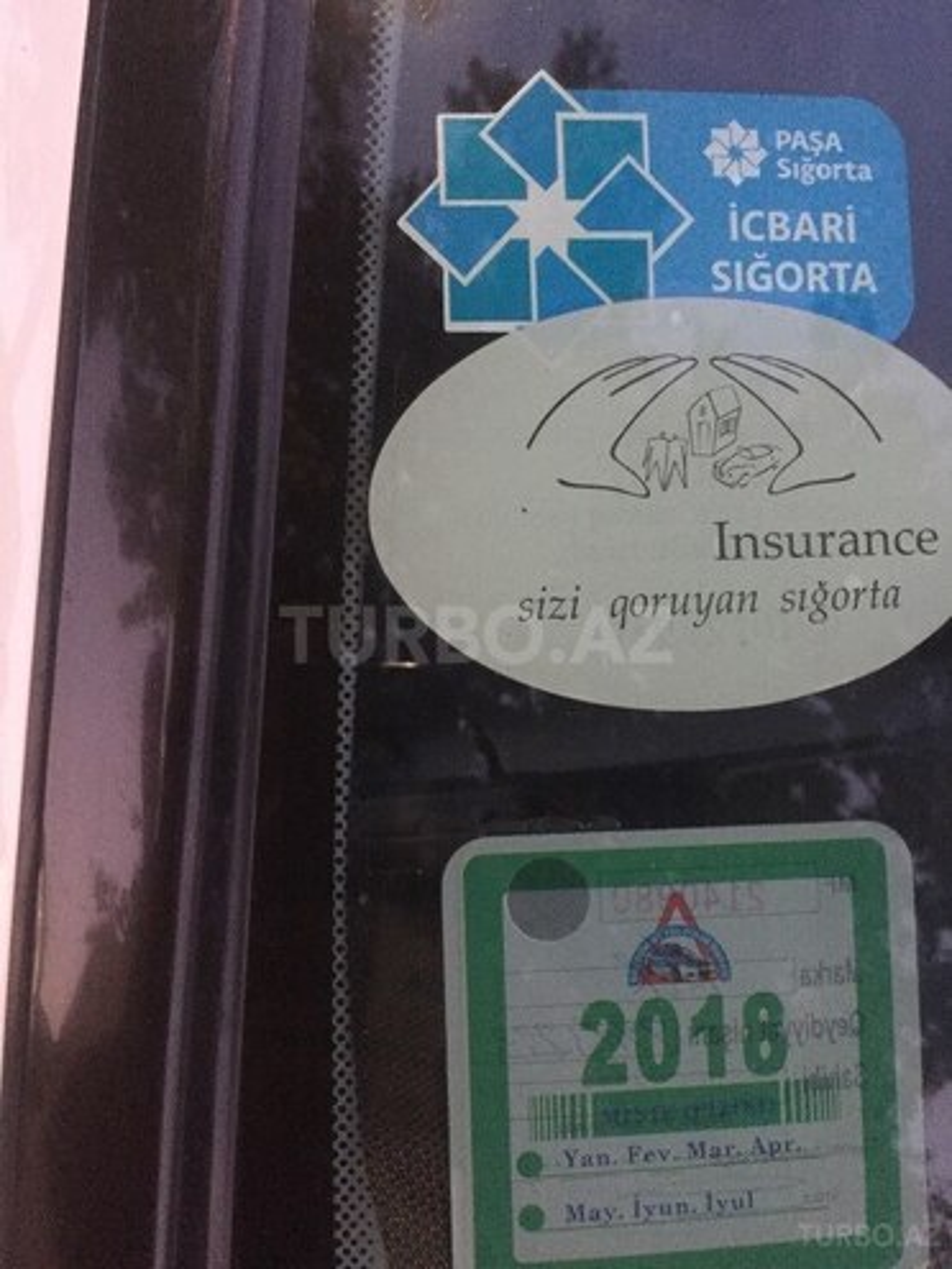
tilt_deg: -49.2
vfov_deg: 61.7
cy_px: 634
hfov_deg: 48.2
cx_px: 476
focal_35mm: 29
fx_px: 1063
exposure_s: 1/17
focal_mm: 4.15
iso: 500
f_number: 2.2
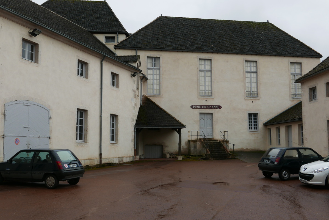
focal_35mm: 41
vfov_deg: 32.7
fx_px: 375
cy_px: 110
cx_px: 164
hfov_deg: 47.4
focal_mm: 18.6
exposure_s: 1/200
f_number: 5.6
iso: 200
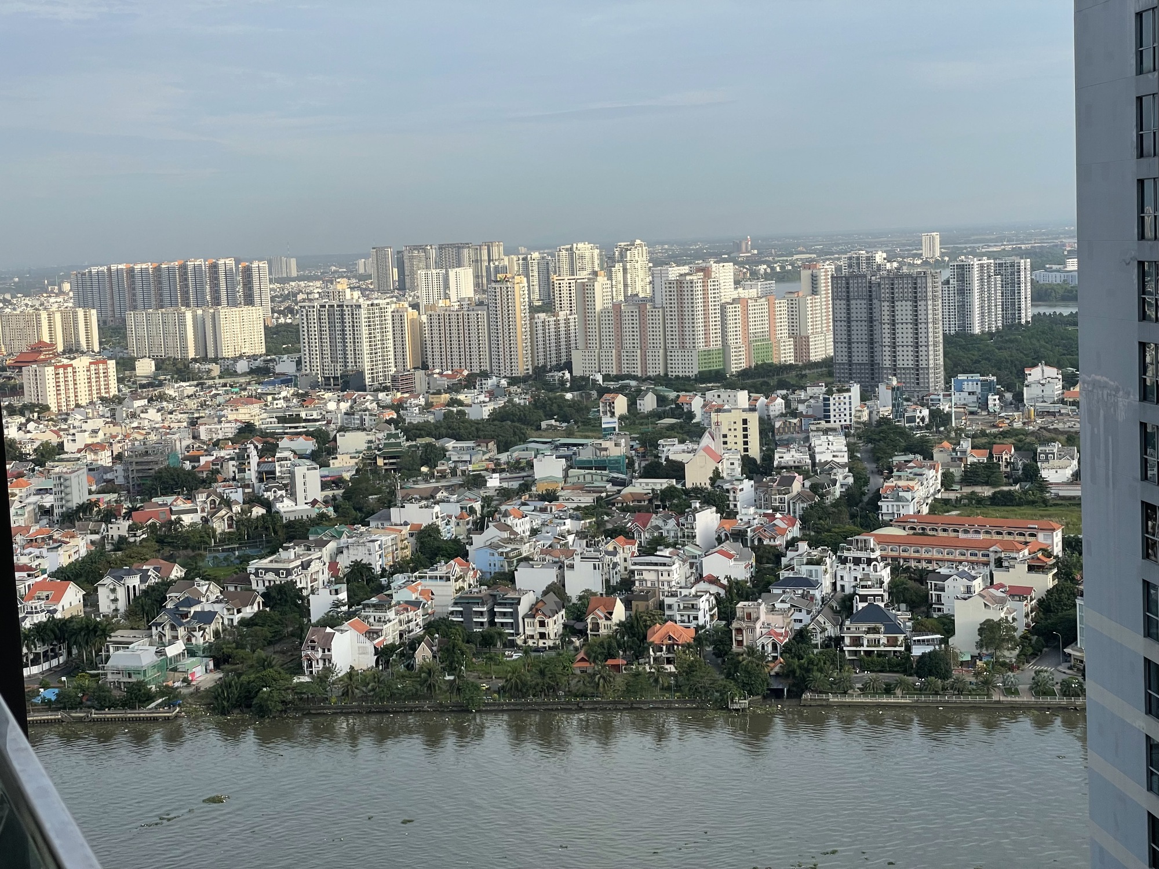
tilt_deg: -5.4
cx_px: 580
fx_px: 1741
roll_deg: +3.5
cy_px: 434
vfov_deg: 28.0
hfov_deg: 36.8
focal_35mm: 52
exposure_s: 1/786
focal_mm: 6
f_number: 2
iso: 25
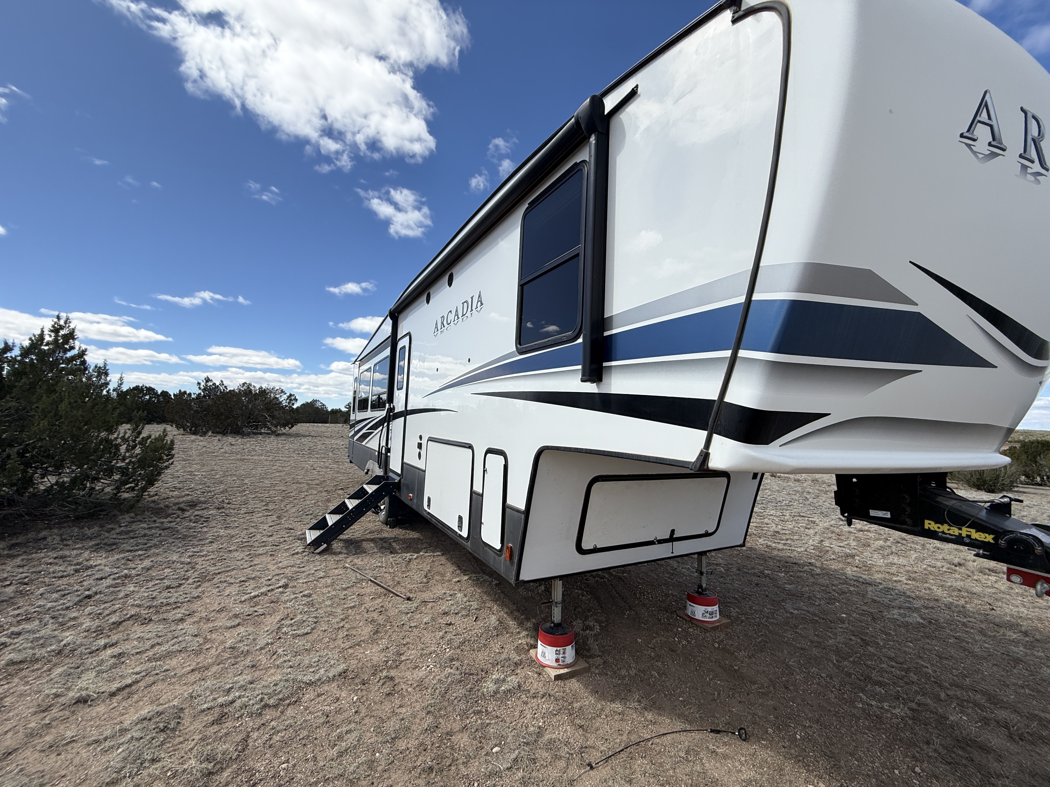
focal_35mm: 14
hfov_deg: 102.1
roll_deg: -2.9
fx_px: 425
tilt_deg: +5.0
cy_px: 394
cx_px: 525
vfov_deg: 85.7
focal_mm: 2.22
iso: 50
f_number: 2.2
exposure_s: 1/2506
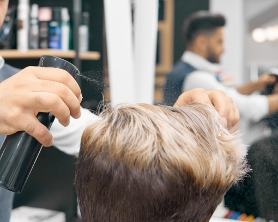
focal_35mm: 58
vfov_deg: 26.2
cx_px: 61
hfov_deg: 31.7
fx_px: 477
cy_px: 95
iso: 800
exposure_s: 1/250
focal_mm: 35
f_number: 3.5
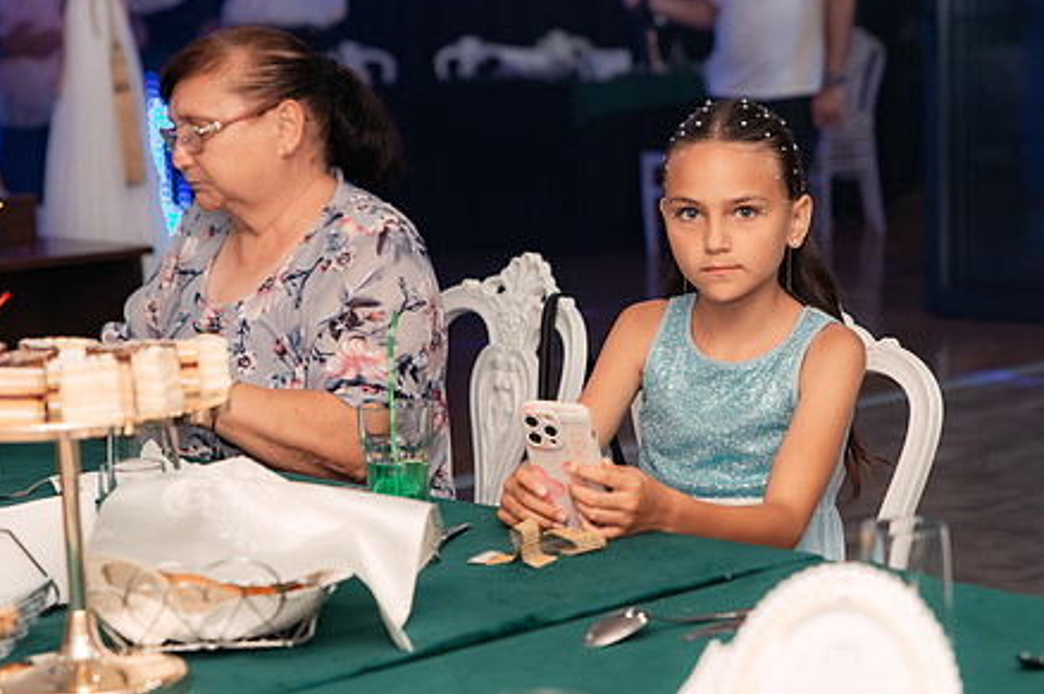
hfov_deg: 19.6
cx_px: 689
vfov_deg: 13.1
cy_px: 259
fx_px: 3013
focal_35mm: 104
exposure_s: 1/250
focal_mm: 70
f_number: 3.5
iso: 2000
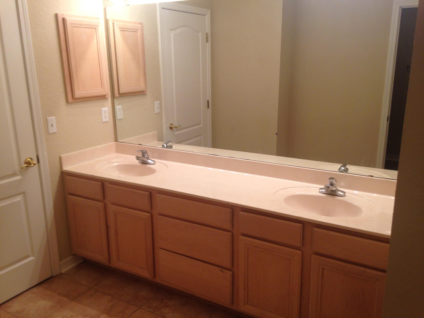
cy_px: 159
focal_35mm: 33
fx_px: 404
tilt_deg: -12.7
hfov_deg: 55.4
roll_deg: +0.5
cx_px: 212
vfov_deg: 42.9
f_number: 2.4
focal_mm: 4.12
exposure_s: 1/30
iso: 50
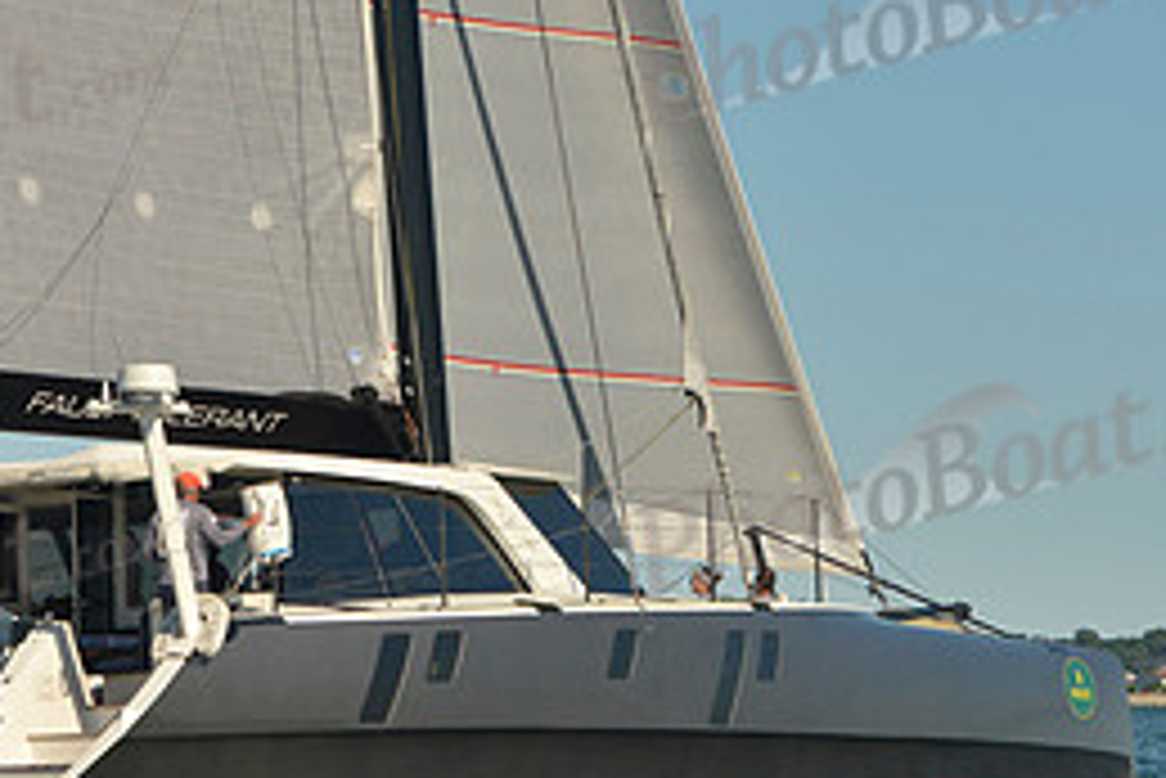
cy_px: 308
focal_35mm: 157
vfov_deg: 8.8
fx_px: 5088
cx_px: 405
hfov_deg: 13.1
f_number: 8
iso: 400
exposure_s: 1/1250
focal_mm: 70
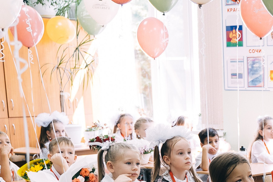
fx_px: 667
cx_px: 352
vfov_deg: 14.9
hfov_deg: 21.1
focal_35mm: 88
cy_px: 229
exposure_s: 1/250
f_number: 2.8
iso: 640
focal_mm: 28
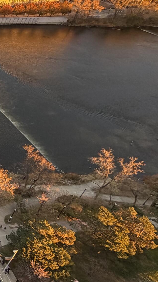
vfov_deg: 48.8
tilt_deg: -31.9
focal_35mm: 40
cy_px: 75
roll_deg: -0.9
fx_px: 298
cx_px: -165
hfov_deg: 18.3
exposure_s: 1/121
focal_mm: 2.22
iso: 160
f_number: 2.2
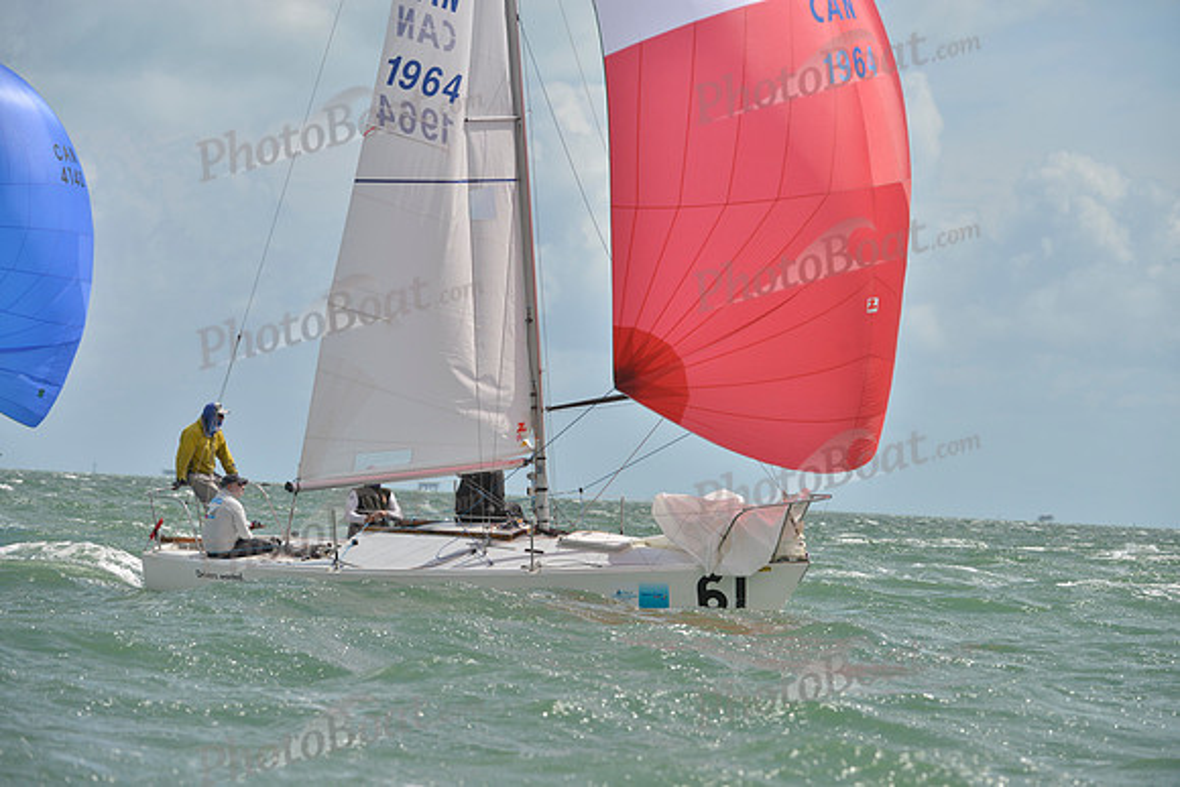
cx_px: 590
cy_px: 394
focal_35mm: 200
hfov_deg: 10.3
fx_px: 6557
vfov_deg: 6.9
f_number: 7.1
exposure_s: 1/1600
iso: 280
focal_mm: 200
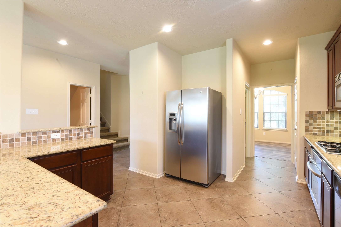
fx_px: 161
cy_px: 114
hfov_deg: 93.3
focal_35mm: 17
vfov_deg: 70.4
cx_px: 170
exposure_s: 1/3
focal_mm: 17
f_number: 9
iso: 640
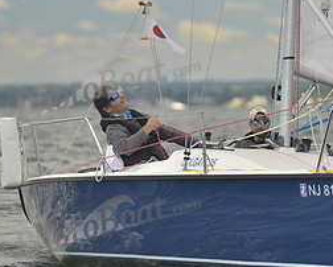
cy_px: 135
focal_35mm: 432
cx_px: 271
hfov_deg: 4.5
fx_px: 4261
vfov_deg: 3.6
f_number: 4
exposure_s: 1/800
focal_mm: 200
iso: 200
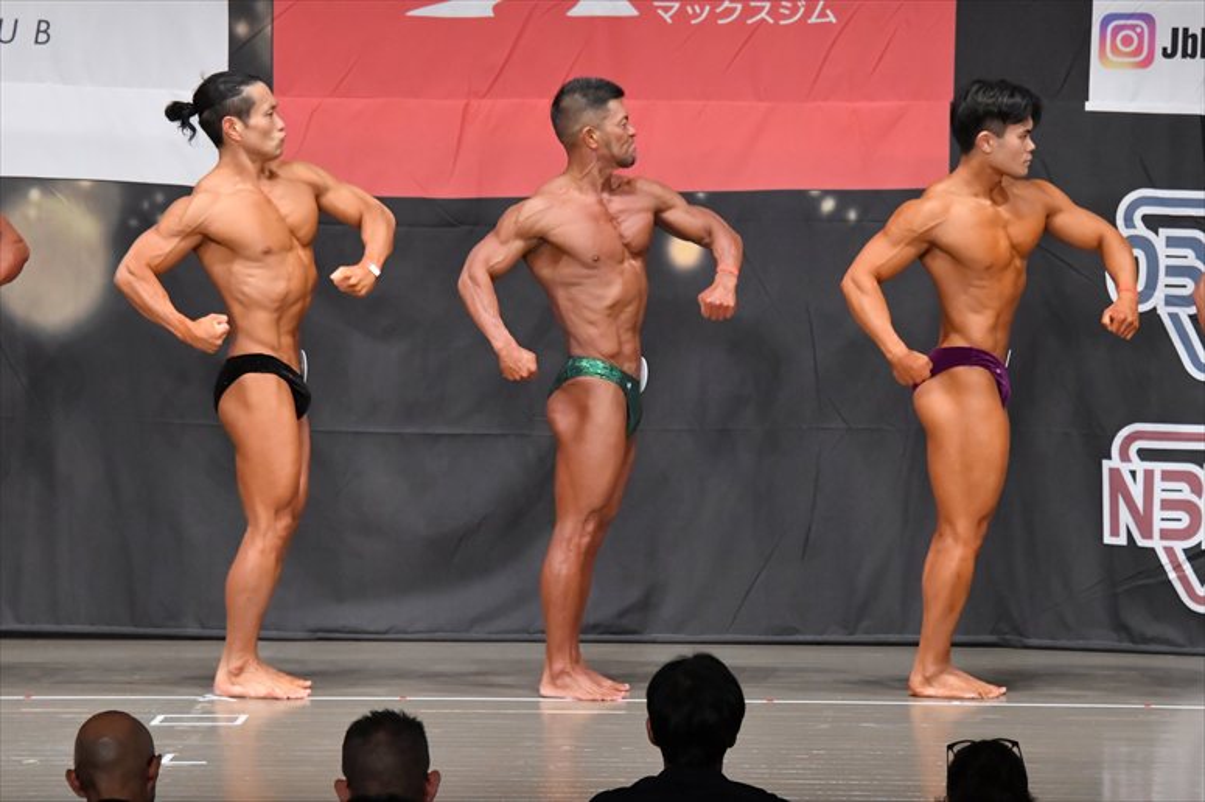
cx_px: 602
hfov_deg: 10.2
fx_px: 6758
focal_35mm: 202
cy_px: 401
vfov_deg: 6.8
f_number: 5.6
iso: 6400
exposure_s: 1/400
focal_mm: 135
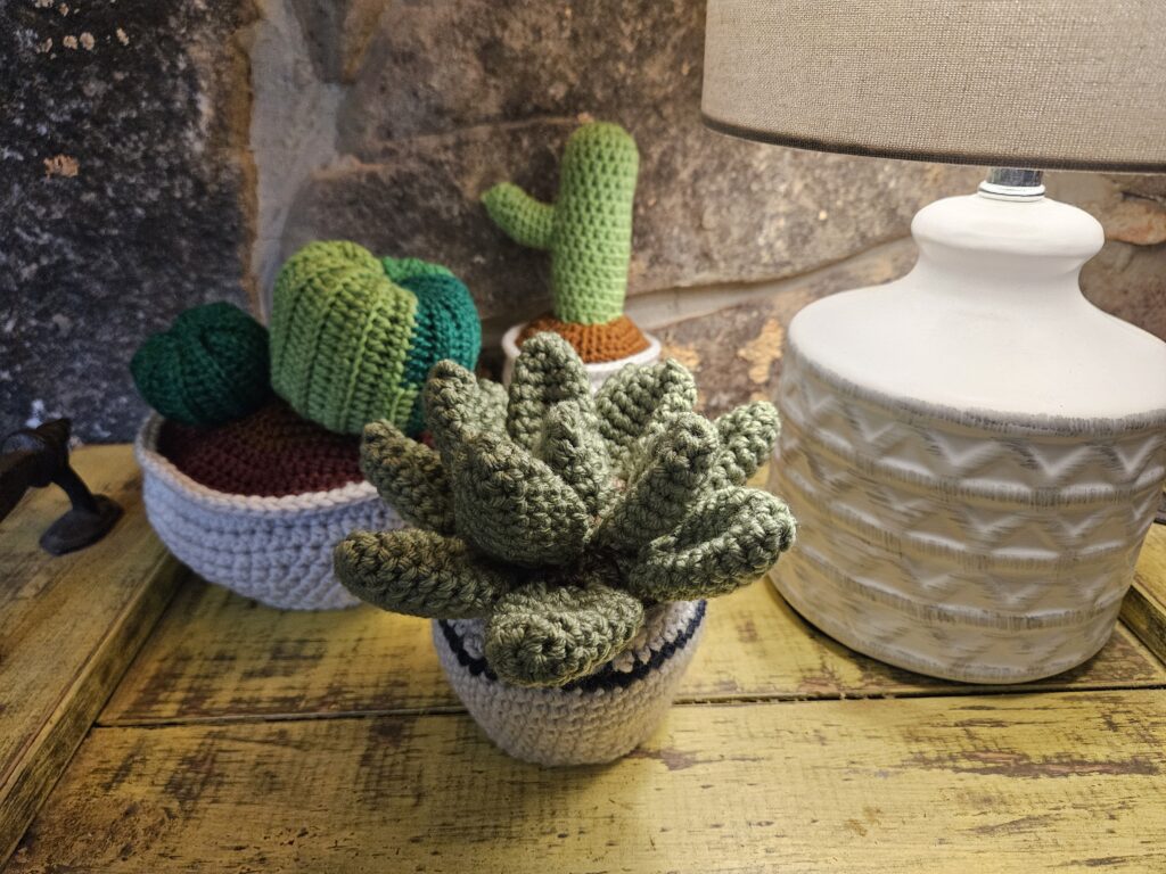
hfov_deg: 73.9
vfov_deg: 58.9
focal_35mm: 23
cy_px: 437
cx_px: 583
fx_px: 775
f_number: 1.8
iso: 640
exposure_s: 1/120
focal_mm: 5.4
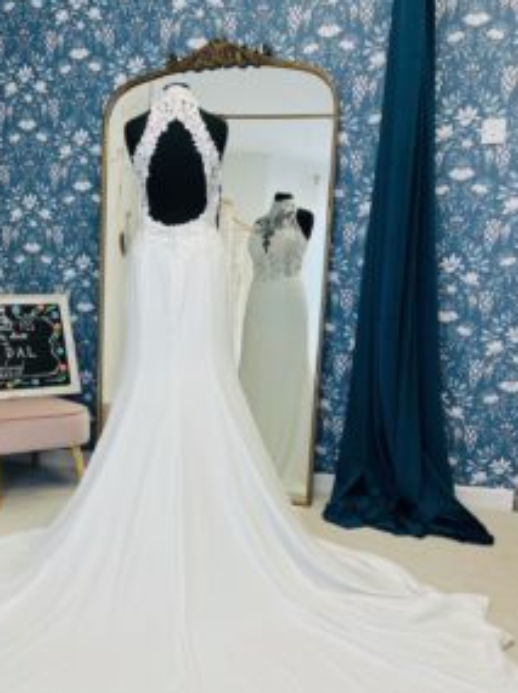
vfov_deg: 47.0
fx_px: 780
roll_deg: +0.2
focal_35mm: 39
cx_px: 165
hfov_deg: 36.3
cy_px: 471
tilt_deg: -14.9
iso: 40
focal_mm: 5.1
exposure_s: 1/100
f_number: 1.6
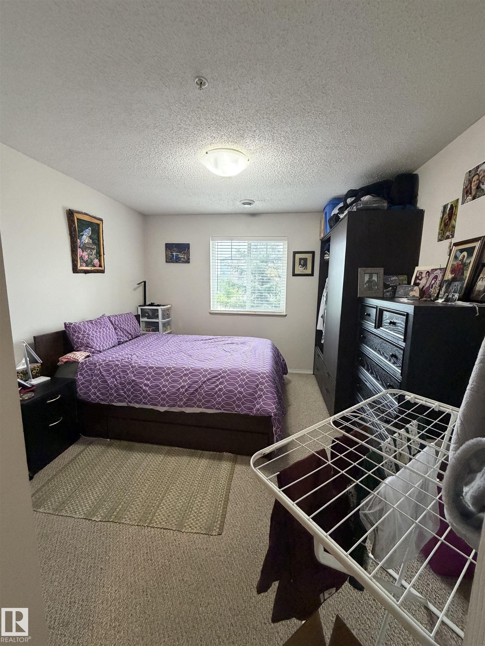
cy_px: 323
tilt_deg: -9.0
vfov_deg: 102.1
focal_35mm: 14
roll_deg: -0.8
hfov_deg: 85.7
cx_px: 242
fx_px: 262
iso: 500
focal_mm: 2.22
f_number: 2.2
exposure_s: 1/60
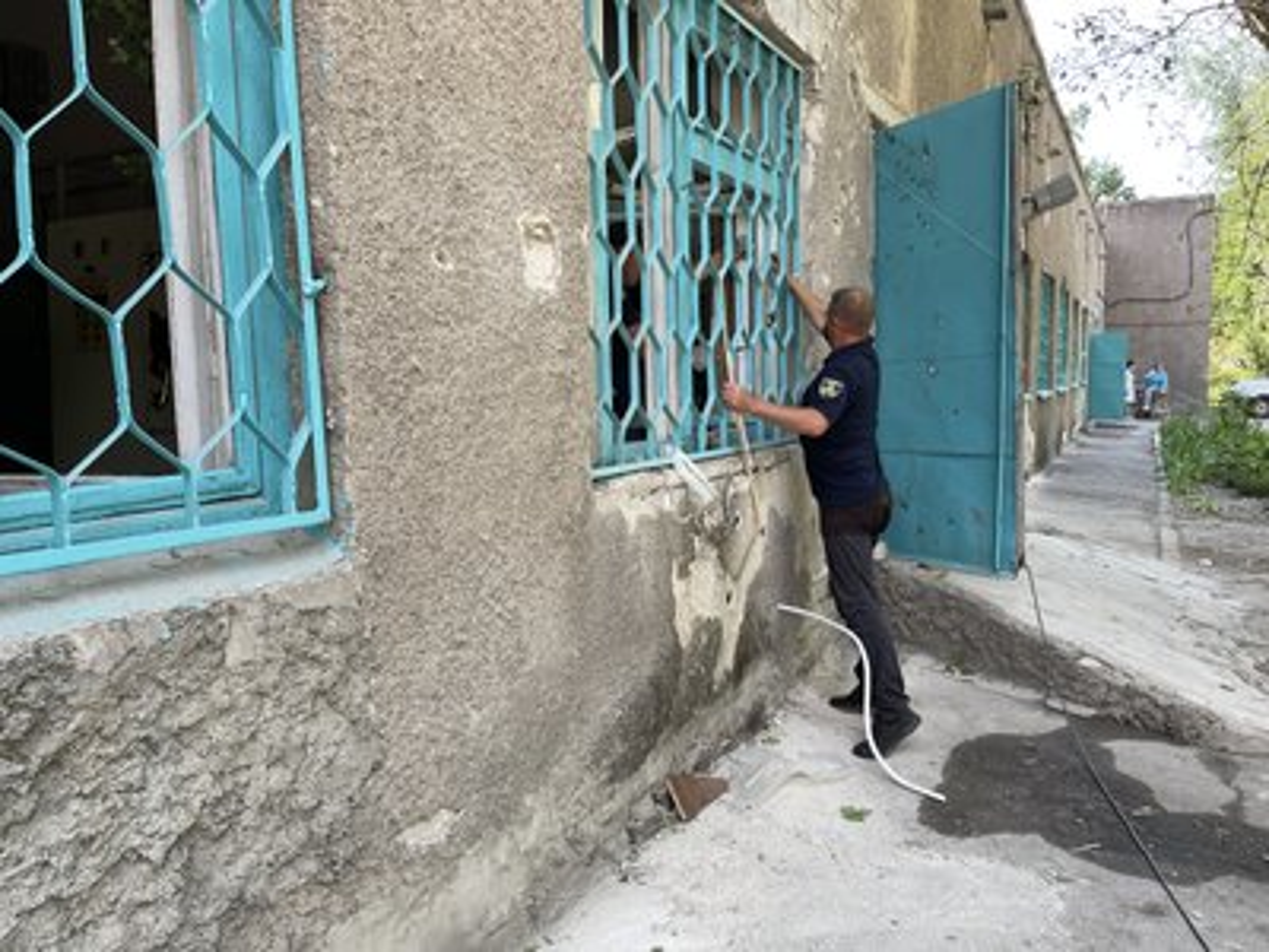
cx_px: 634
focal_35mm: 26
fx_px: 953
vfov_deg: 53.1
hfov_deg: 67.3
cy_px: 476
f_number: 1.6
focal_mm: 4.2
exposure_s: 1/200
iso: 32
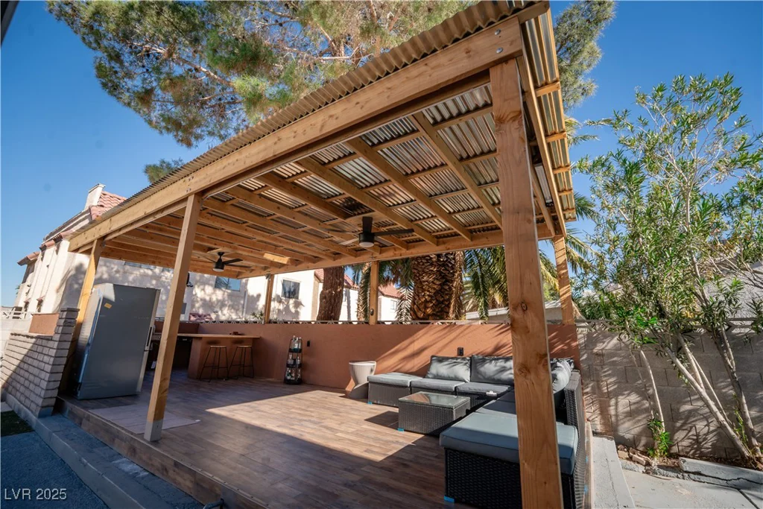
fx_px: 297
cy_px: 254
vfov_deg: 81.2
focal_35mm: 14
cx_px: 382
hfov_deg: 104.2
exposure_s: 1/125
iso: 100
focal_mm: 14
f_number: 8
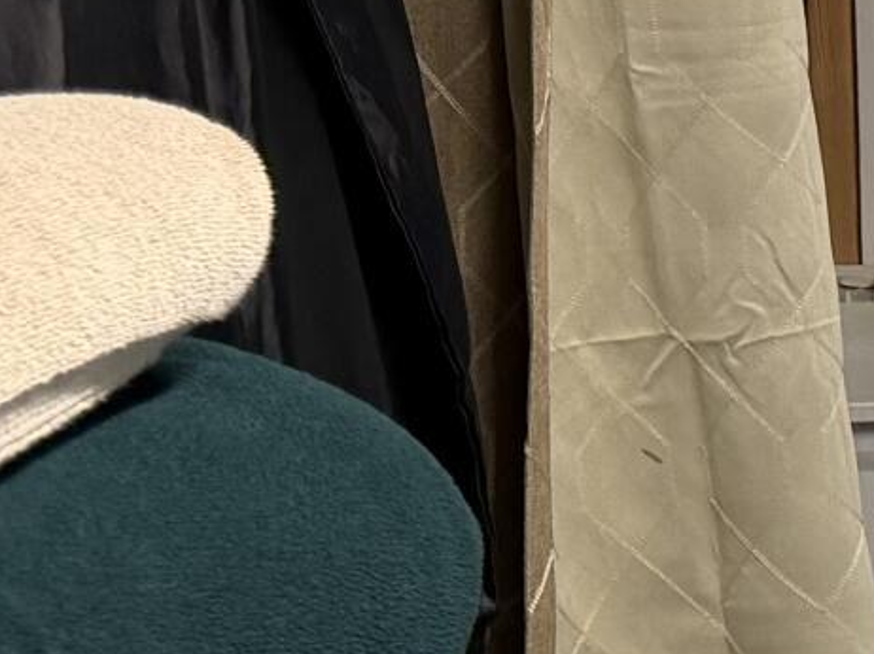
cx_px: 2092
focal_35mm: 156
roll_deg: +0.1
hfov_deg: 10.8
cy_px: -13
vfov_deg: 9.4
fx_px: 3937
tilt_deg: -5.5
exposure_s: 1/120
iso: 200
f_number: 1.78
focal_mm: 6.76
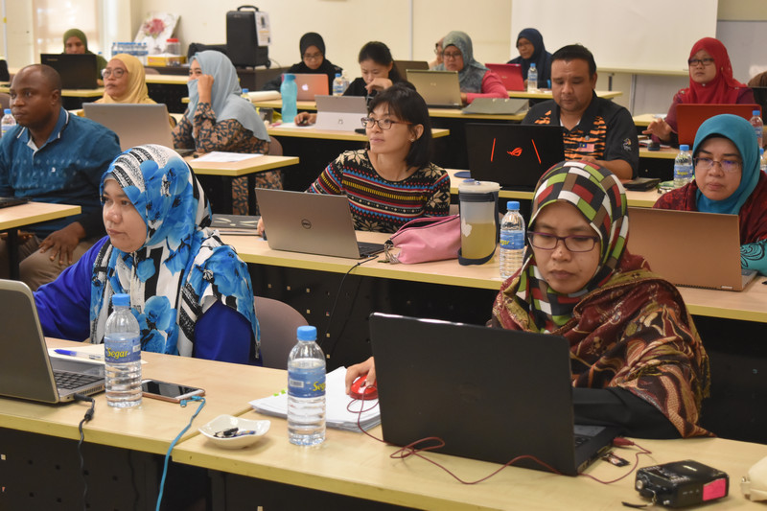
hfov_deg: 29.2
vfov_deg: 19.7
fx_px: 1470
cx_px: 384
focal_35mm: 69
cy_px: 256
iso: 2200
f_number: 5
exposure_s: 1/200
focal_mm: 46
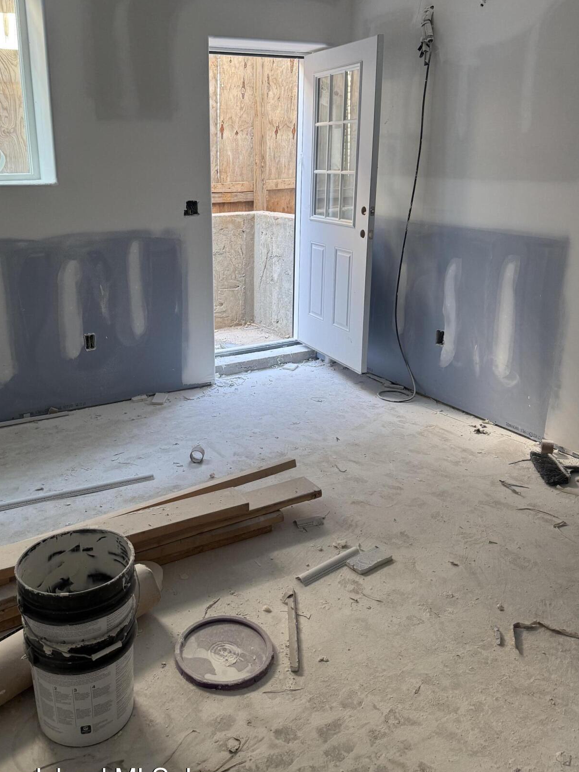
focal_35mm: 30
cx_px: 221
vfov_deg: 59.8
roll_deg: +0.6
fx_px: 669
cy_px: 340
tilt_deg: -15.7
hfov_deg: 46.4
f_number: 1.78
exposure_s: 1/121
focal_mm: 6.76
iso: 200
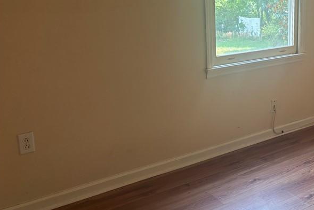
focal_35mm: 47
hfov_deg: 39.6
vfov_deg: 28.2
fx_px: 410
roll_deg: +0.5
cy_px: 50
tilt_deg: -12.2
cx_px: 268
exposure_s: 1/112
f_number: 1.6
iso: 125
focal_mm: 5.96
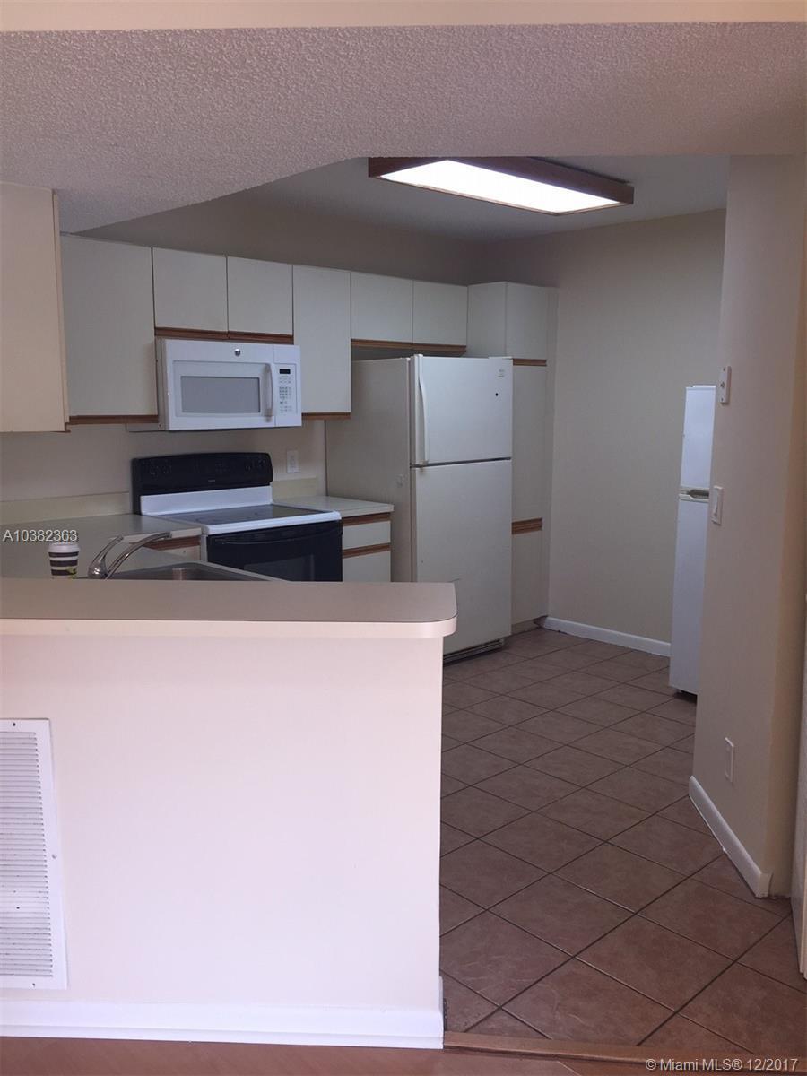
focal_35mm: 29
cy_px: 538
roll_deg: +0.3
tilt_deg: -7.0
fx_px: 901
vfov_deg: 61.7
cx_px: 404
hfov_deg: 48.2
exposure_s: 1/33
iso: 32
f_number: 2.2
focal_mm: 4.15
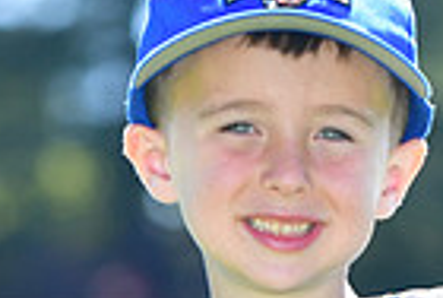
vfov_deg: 1.7
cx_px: 285
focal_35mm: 836
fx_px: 10310
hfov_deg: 2.5
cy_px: 366
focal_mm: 135
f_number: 4.5
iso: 400
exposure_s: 1/1000
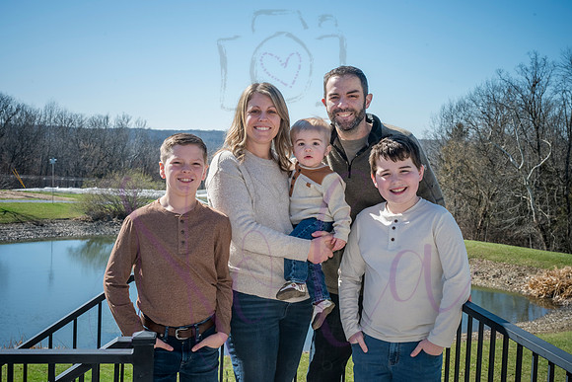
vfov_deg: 27.0
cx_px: 286
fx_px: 795
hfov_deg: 39.6
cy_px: 191
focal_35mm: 50
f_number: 13
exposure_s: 1/320
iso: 400
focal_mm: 50
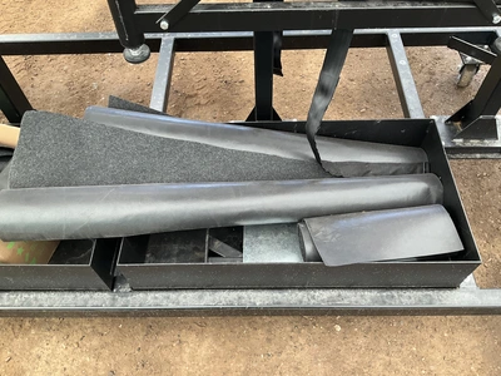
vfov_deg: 48.2
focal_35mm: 29
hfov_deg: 61.7
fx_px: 420
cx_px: 250
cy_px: 188
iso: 80
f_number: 1.8
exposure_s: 1/60
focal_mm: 3
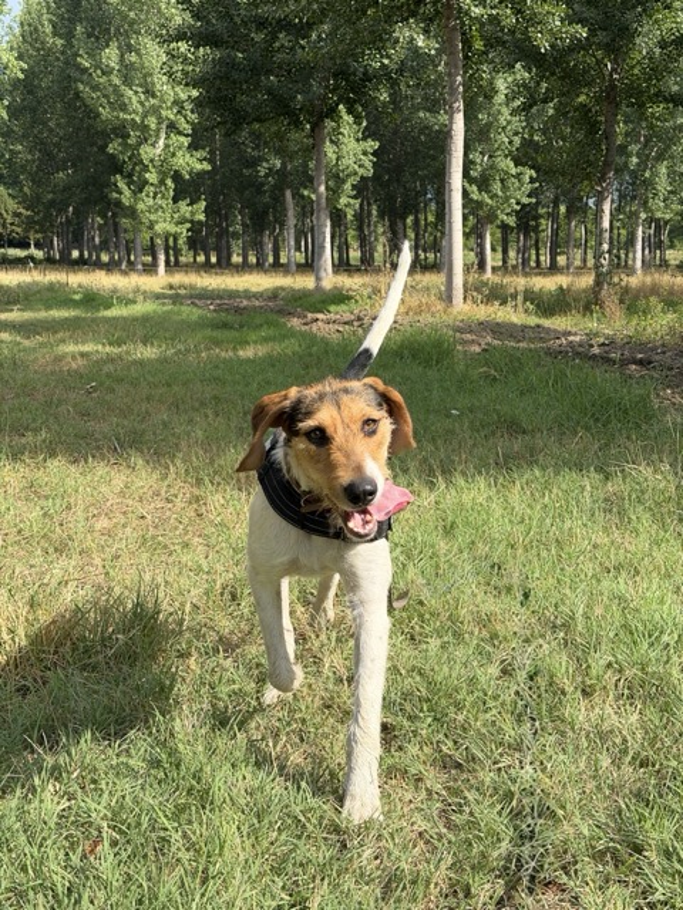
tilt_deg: -8.5
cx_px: 342
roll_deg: -1.3
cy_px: 455
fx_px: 1263
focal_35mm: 48
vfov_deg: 39.7
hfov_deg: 30.3
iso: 64
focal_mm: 6.76
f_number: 1.78
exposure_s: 1/1838
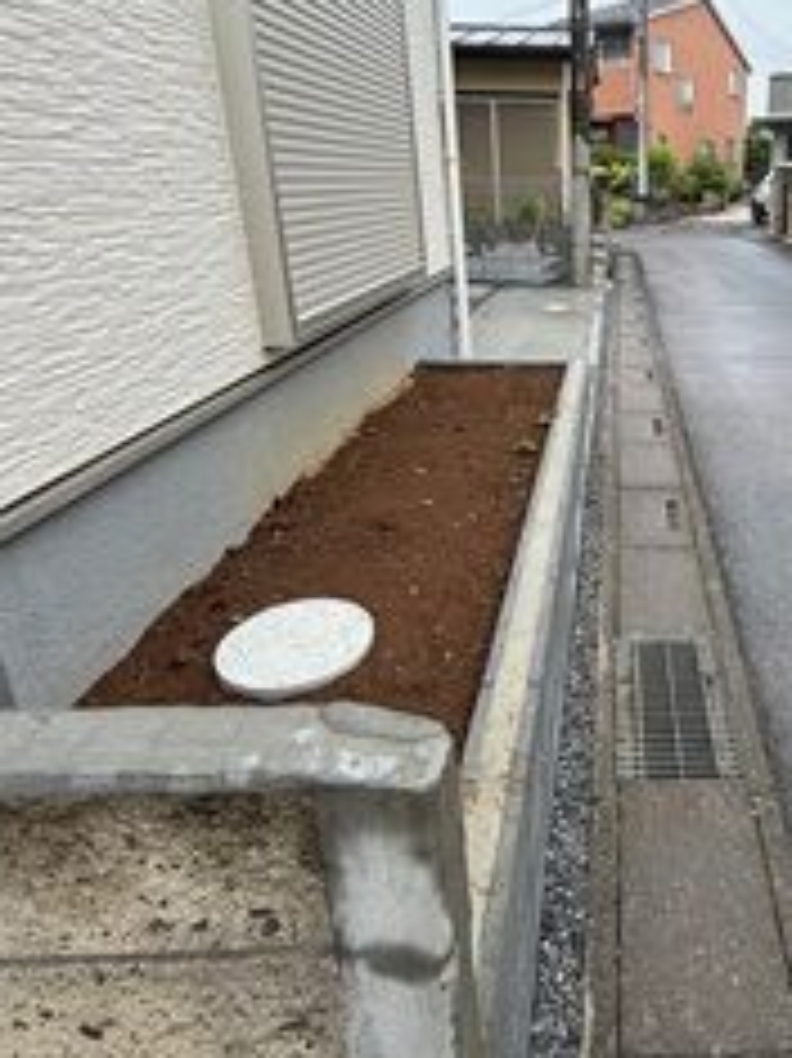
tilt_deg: -18.3
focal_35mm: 24
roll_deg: -0.6
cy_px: 421
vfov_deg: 70.9
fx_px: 733
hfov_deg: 52.7
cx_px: 644
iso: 64
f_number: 2.2
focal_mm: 2.22
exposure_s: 1/177
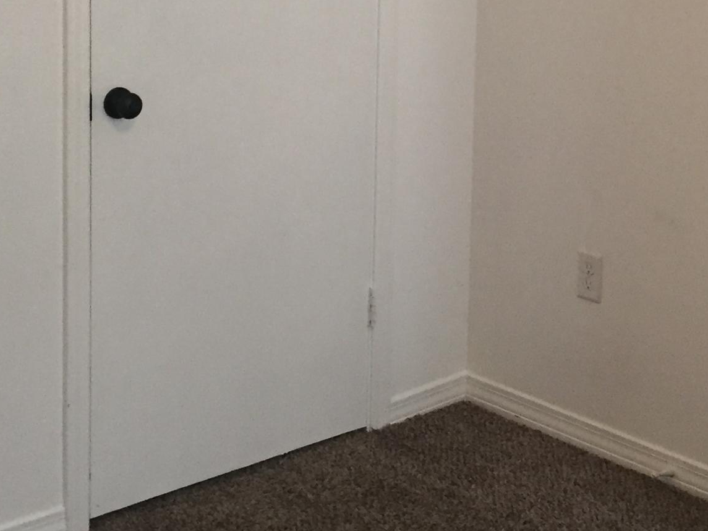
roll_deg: -2.5
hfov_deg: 25.3
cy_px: 30
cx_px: 534
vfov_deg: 19.0
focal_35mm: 76
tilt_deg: -7.9
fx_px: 1555
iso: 160
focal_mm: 4.15
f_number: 2.2
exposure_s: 1/30
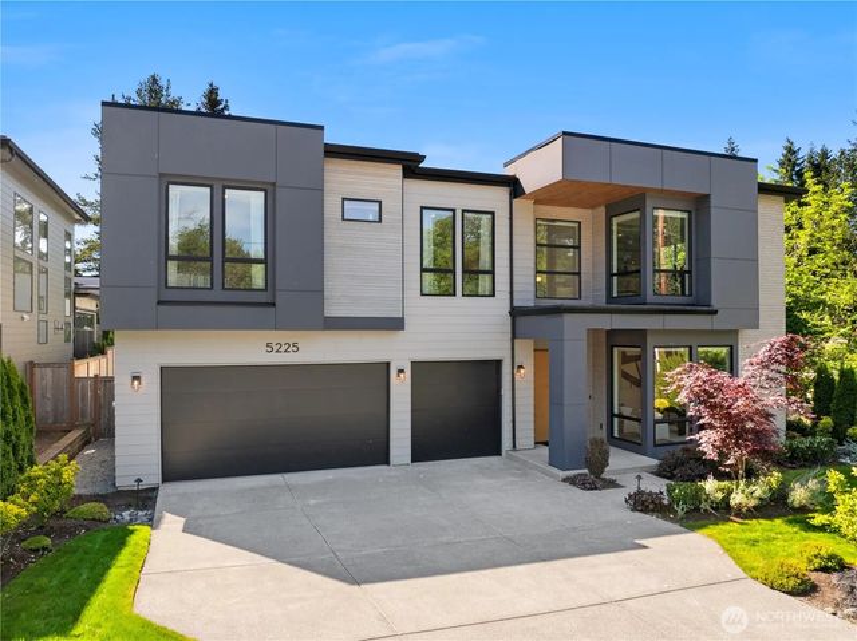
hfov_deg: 71.6
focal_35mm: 24
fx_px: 594
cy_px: 320
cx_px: 428
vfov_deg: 56.8
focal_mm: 12.29
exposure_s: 1/1250
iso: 280
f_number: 2.8
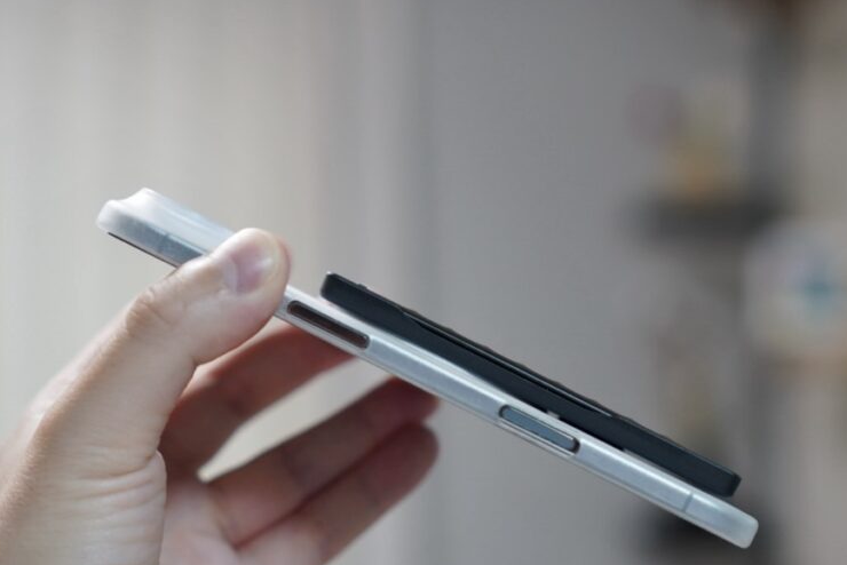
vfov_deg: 18.7
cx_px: 493
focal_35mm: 73
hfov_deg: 27.8
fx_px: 1711
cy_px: 381
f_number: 2
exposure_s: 1/60
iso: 160
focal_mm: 35
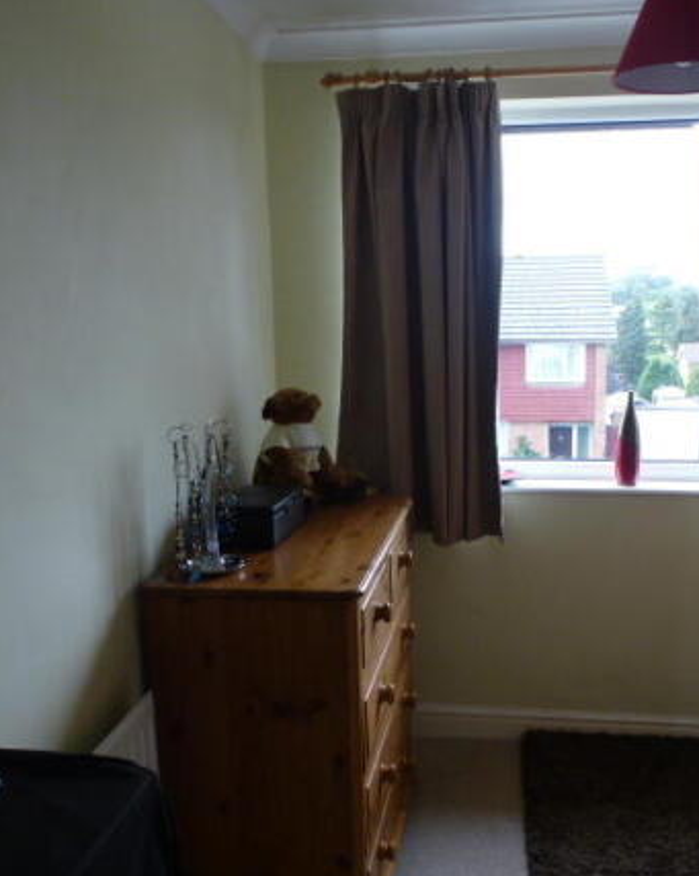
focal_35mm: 32
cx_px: 397
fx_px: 828
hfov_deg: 45.6
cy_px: 444
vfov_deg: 55.7
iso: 400
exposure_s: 1/50
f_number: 3.3
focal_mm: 4.3
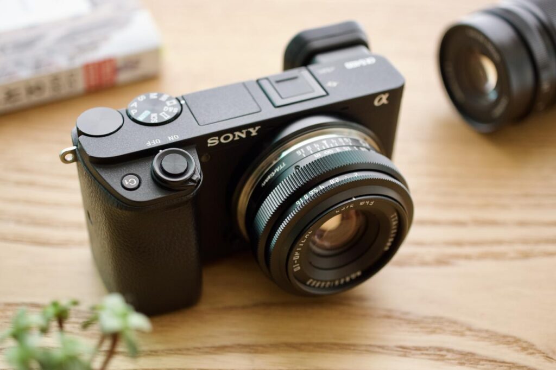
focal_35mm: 52
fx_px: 803
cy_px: 185
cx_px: 278
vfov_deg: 26.0
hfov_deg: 38.2
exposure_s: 1/60
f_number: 2.8
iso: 1600
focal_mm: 35
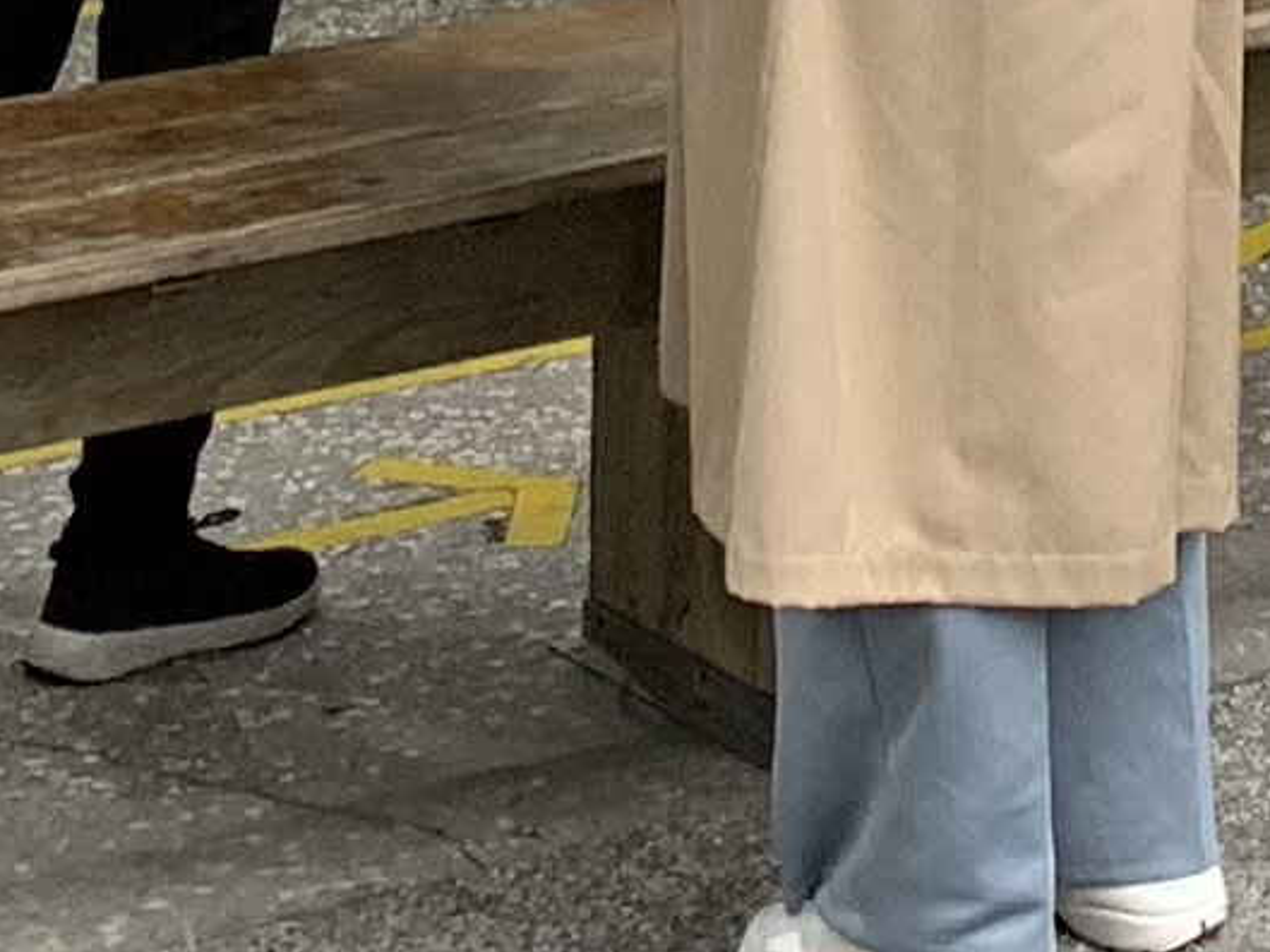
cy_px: -2652
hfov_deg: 9.7
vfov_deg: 6.3
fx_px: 7266
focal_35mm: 198
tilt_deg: +8.5
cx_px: 1839
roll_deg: +3.0
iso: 64
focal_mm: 4.25
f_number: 1.8
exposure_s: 1/60
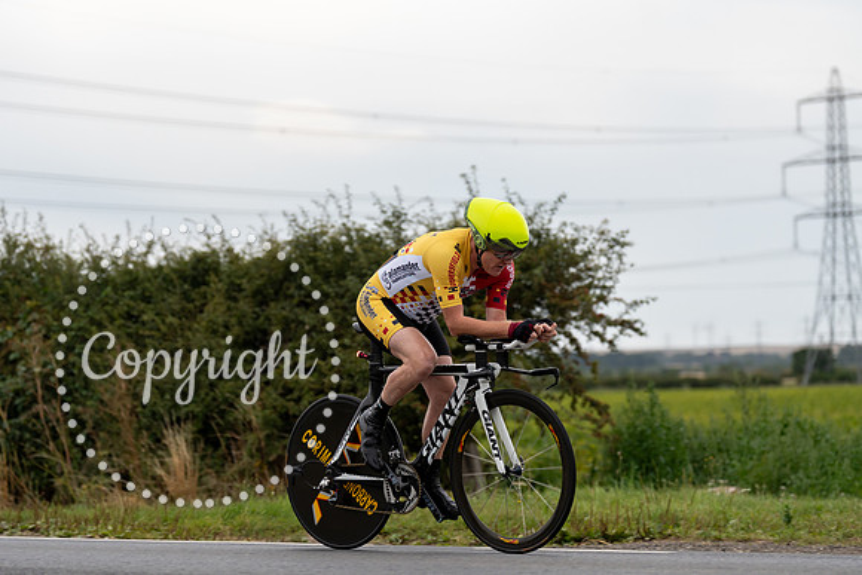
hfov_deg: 20.6
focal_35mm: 99
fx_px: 2371
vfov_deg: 13.8
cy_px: 288
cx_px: 431
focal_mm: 99
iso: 500
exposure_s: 1/800
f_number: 2.8
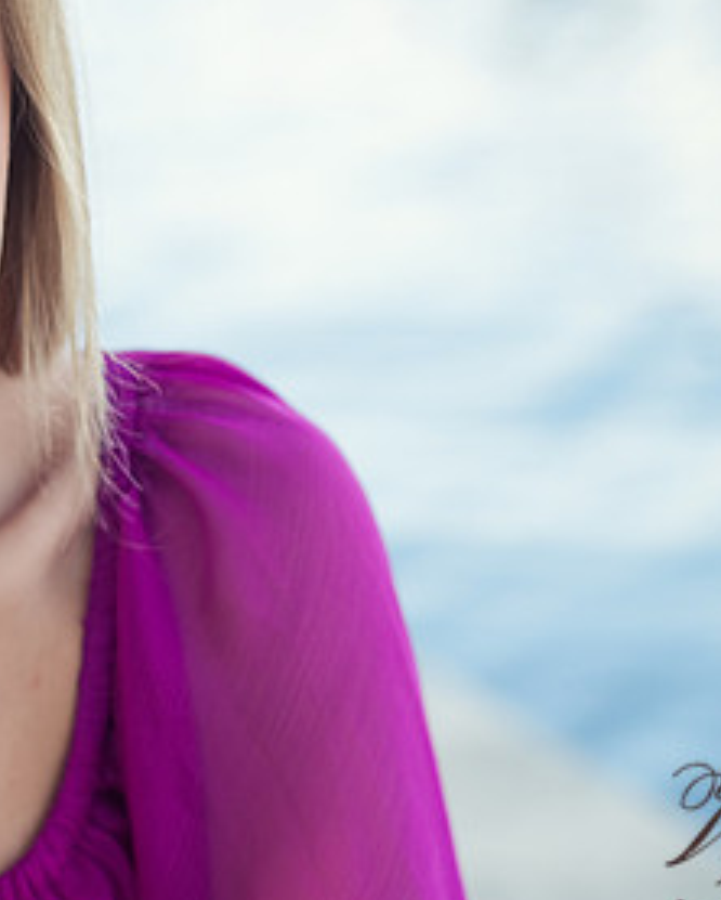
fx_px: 4450
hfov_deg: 9.2
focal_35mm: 167
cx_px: -58
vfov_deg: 11.5
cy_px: 354
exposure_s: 1/250
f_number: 4
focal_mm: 85
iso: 250
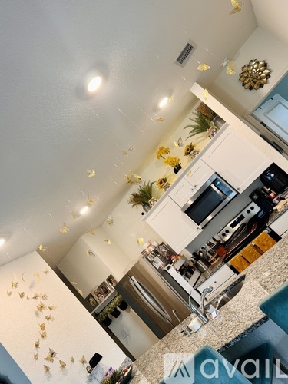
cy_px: 192
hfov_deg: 56.8
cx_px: 144
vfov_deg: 71.6
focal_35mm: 24
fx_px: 266
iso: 125
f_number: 1.78
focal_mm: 6.76
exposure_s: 1/60
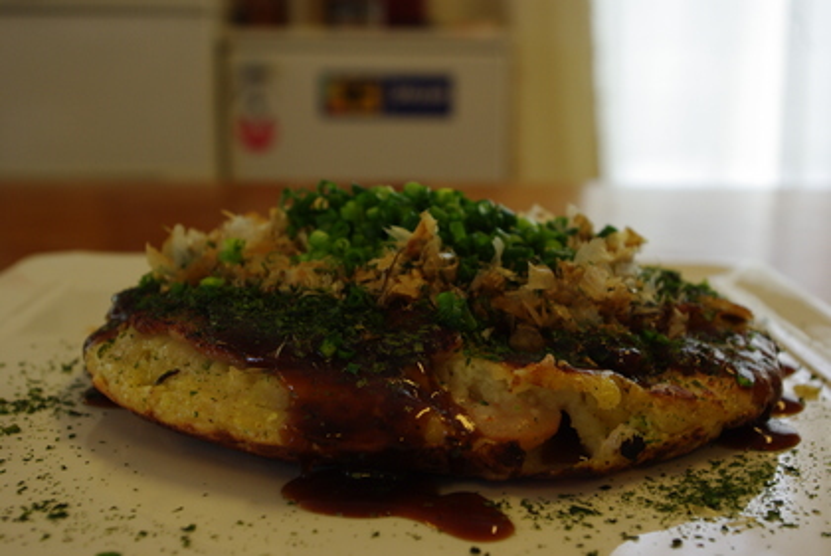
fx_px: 1202
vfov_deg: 26.1
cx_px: 416
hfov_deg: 38.2
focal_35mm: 52
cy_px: 278
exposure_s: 1/45
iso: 200
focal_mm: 35
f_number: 5.6
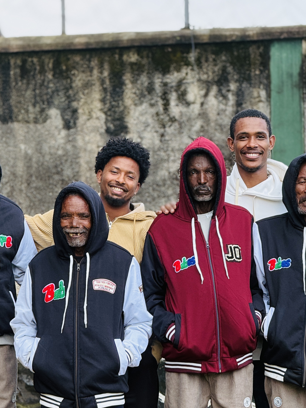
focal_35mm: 203
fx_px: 2393
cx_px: 129
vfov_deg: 9.7
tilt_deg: +0.2
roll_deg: +1.6
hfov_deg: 7.3
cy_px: 250
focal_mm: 15.66
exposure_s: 1/118
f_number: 2.8
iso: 64
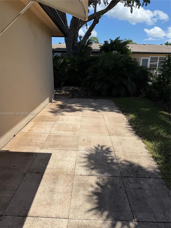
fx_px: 158
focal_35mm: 24
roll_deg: -2.6
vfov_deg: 71.6
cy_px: 114
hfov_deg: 56.8
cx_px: 86
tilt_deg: -18.2
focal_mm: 6.76
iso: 80
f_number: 1.78
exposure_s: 1/6173
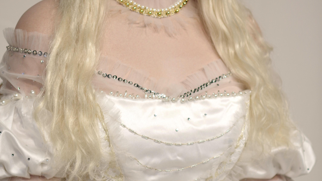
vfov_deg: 11.2
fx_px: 922
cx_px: 152
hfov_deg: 19.8
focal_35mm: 108
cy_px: 110
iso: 200
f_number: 2.4
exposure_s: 1/200
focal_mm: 35
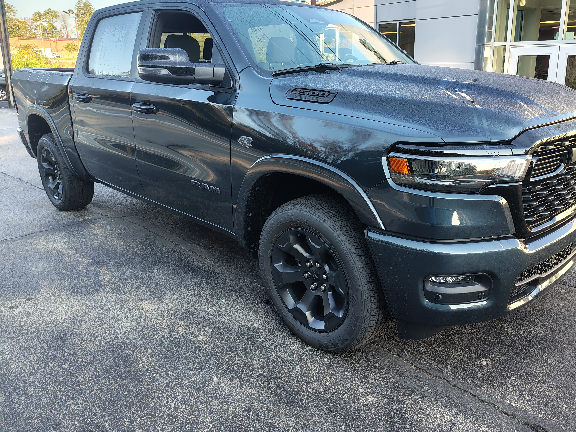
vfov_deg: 49.6
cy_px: 183
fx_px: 466
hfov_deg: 63.1
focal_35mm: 28
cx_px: 332
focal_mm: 5.56
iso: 100
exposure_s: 1/136
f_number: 1.8
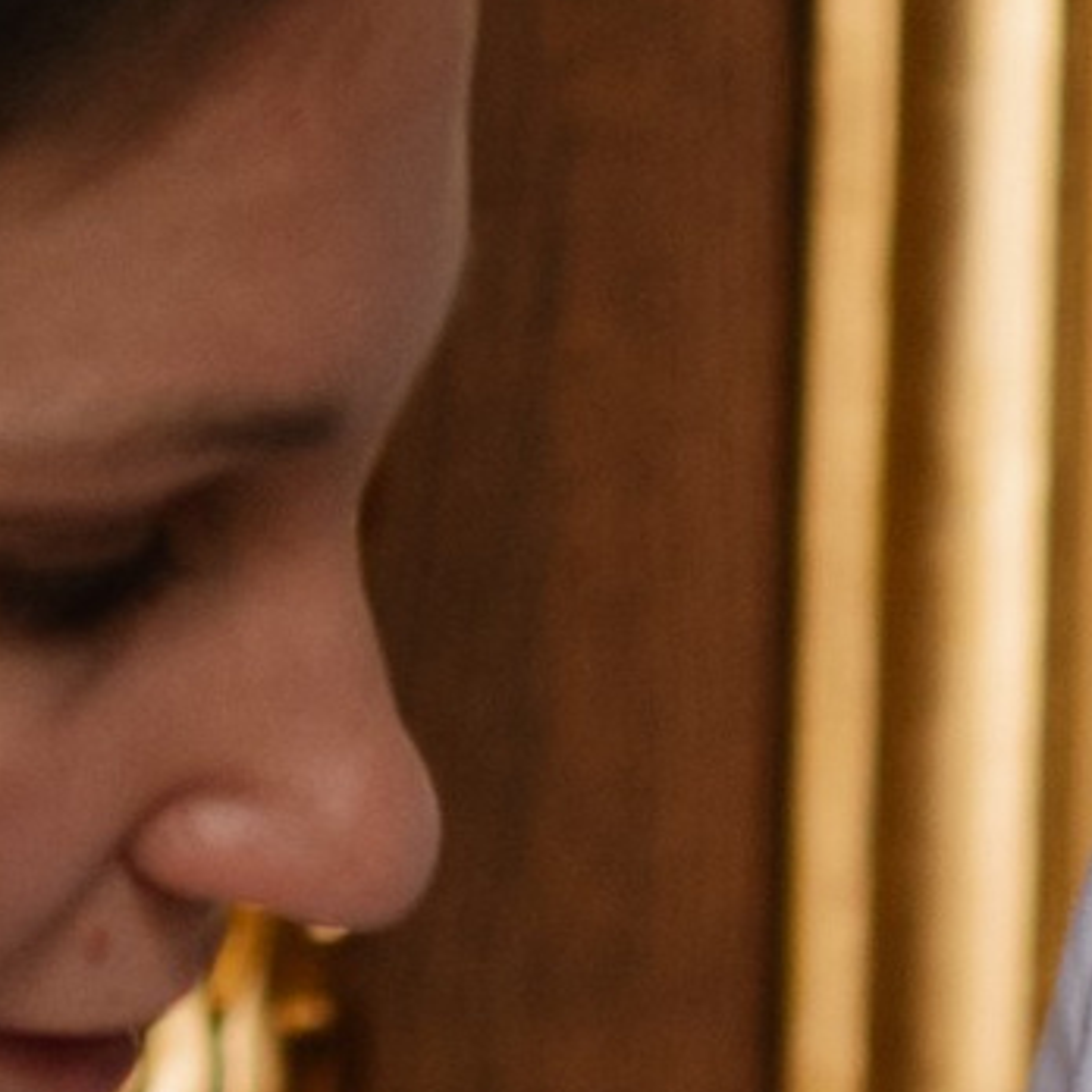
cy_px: 2763
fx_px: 11706
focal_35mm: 328
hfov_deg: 5.3
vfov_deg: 5.2
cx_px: 2071
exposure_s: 1/250
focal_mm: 35
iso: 250
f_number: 1.8
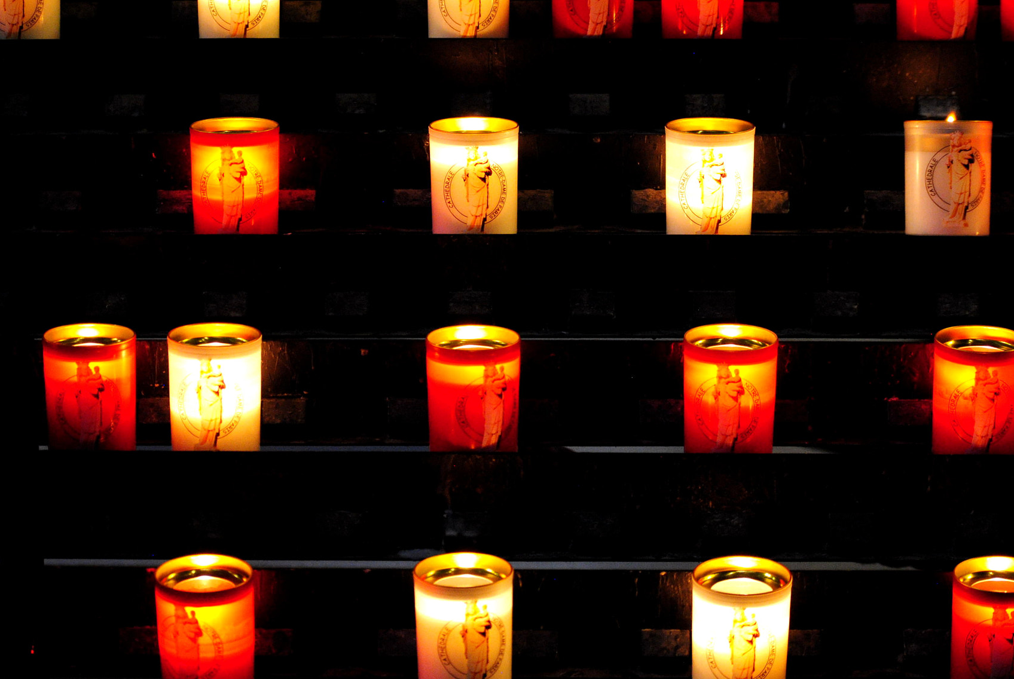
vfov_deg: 13.8
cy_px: 311
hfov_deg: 20.5
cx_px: 569
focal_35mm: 100
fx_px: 2809
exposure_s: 1/15
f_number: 4
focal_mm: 55
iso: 800
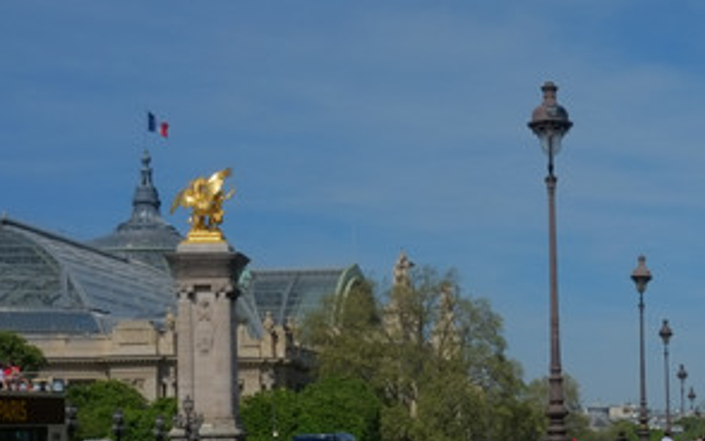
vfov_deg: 14.3
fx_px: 1749
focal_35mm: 91
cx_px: 765
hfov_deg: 21.7
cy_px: 373
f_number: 14
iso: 200
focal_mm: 27
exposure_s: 1/400
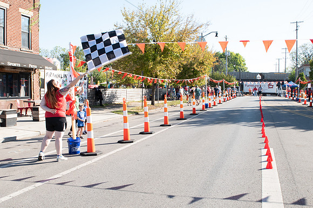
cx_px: 134
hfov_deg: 52.5
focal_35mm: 36
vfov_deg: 36.5
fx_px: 316
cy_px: 112
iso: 320
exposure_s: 1/200
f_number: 9
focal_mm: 24
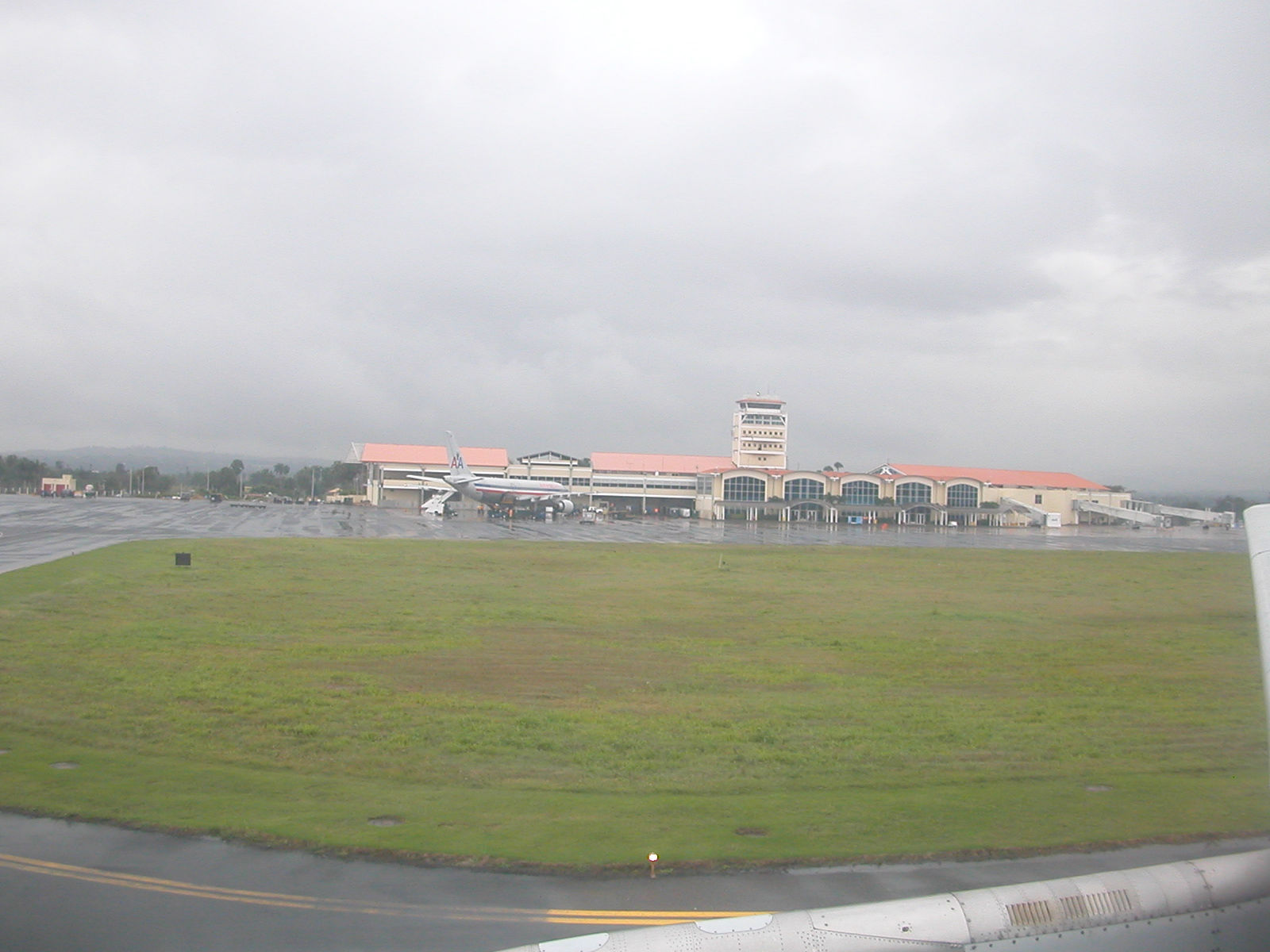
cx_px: 635
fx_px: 1357
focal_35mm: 37
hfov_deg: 50.1
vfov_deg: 38.7
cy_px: 476
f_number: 2.7
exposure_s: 1/184
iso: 100
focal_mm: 5.6
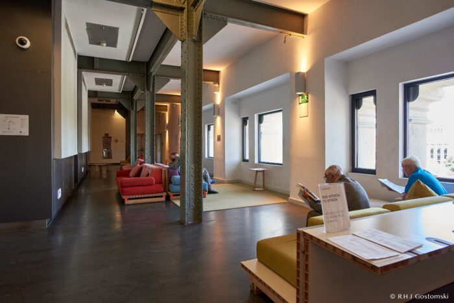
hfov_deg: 84.0
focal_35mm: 20
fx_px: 252
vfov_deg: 62.0
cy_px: 152
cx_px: 227
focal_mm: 20
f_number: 3.5
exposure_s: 1/125
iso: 800
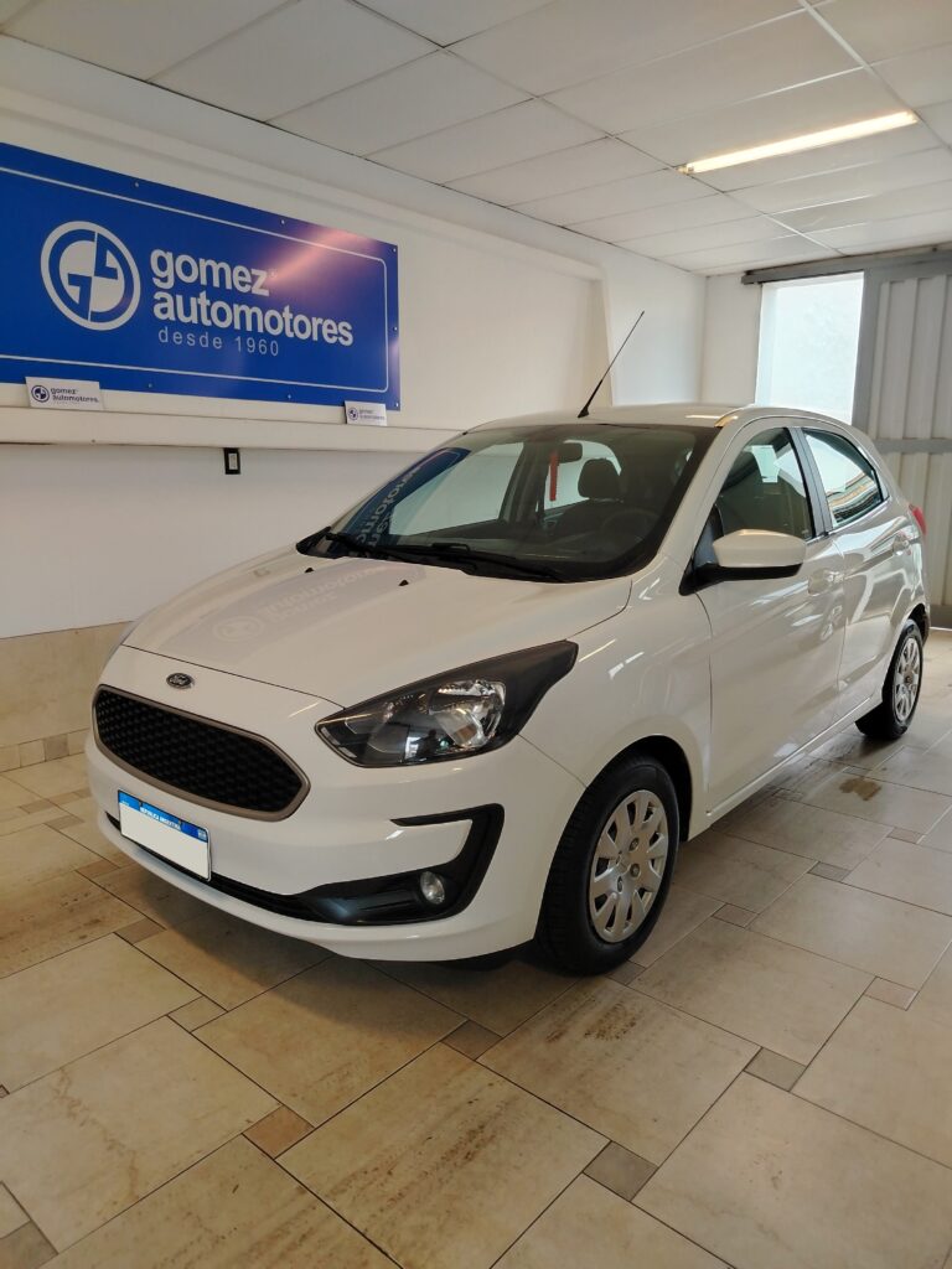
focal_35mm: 24
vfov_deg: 71.6
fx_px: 880
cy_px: 634
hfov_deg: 56.8
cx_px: 476
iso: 378
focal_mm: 5.25
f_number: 1.75
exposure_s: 1/50
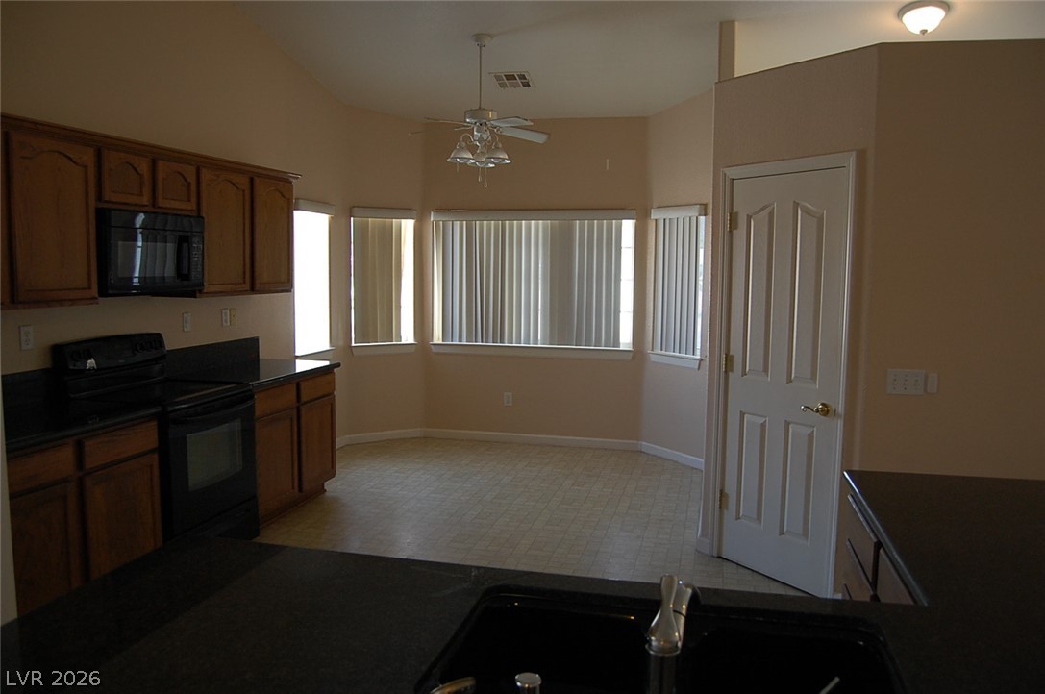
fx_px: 783
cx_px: 522
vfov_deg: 47.8
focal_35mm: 27
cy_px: 347
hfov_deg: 67.4
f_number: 3.5
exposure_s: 1/50
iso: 400
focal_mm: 18
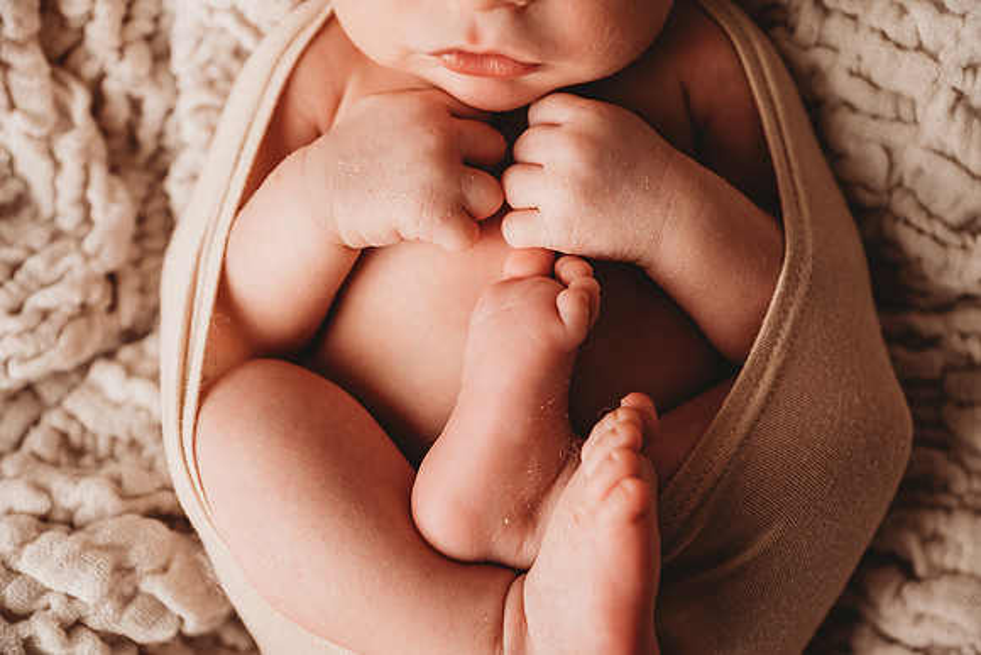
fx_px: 1499
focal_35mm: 55
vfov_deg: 24.6
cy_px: 328
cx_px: 490
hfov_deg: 36.2
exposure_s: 1/160
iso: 100
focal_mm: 55
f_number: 4
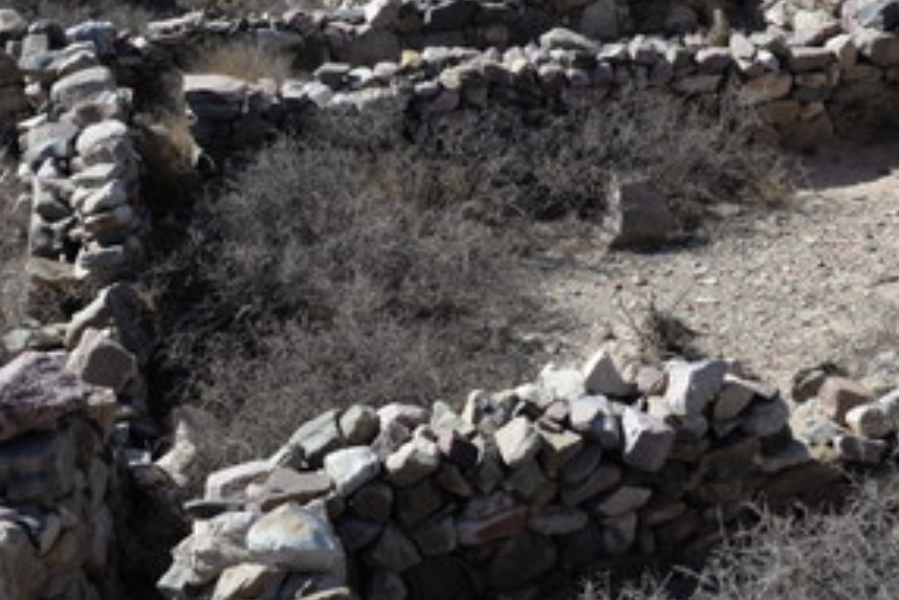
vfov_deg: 19.5
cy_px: 236
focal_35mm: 70
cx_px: 585
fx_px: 1749
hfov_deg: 28.7
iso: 140
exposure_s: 1/250
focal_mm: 40
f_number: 8
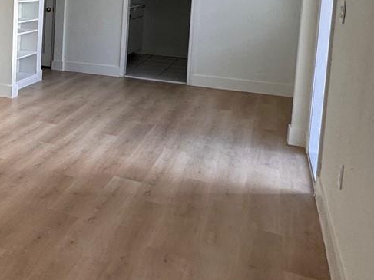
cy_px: 24
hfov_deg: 30.3
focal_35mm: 46
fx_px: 497
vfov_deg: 30.0
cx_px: -139
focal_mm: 2.22
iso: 40
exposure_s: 1/130
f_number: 2.2
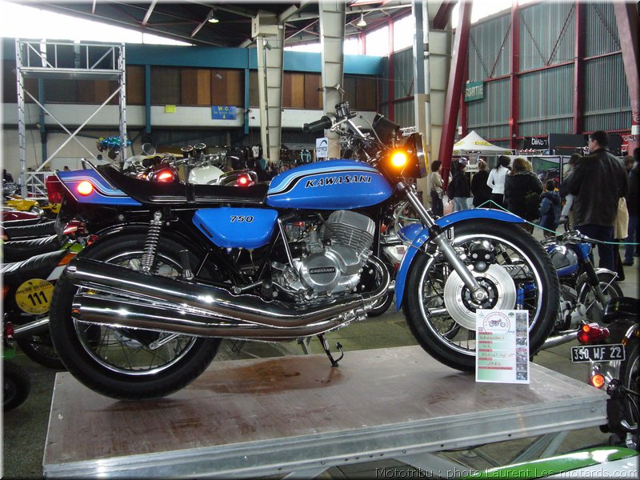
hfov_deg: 47.9
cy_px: 240
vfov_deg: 36.8
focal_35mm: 39
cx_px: 320
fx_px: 721
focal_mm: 6.4
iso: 200
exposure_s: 1/30
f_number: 3.2
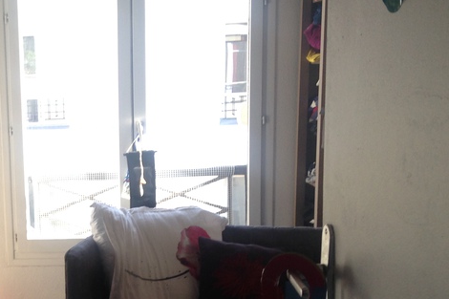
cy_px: 229
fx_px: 910
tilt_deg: -13.5
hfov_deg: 26.2
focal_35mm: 73
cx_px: -6
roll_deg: +1.5
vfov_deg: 18.5
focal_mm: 4.12
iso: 50
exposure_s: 1/60
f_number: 2.4
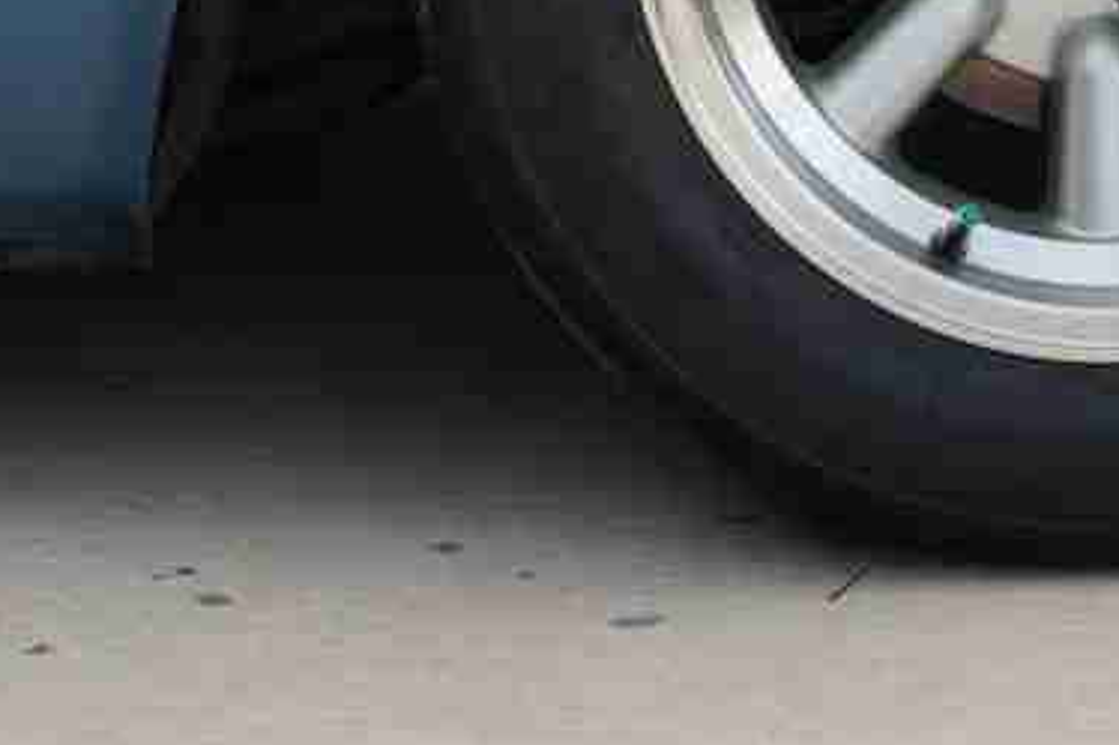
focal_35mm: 195
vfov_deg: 6.8
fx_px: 6058
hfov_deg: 10.5
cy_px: -670
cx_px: 972
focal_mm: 30
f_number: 5
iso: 100
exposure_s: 1/100
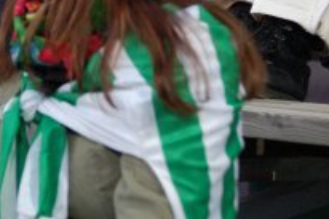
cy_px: -2
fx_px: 2824
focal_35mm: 309
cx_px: 61
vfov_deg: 4.4
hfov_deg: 6.7
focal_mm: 85
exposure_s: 1/125
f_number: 4.8
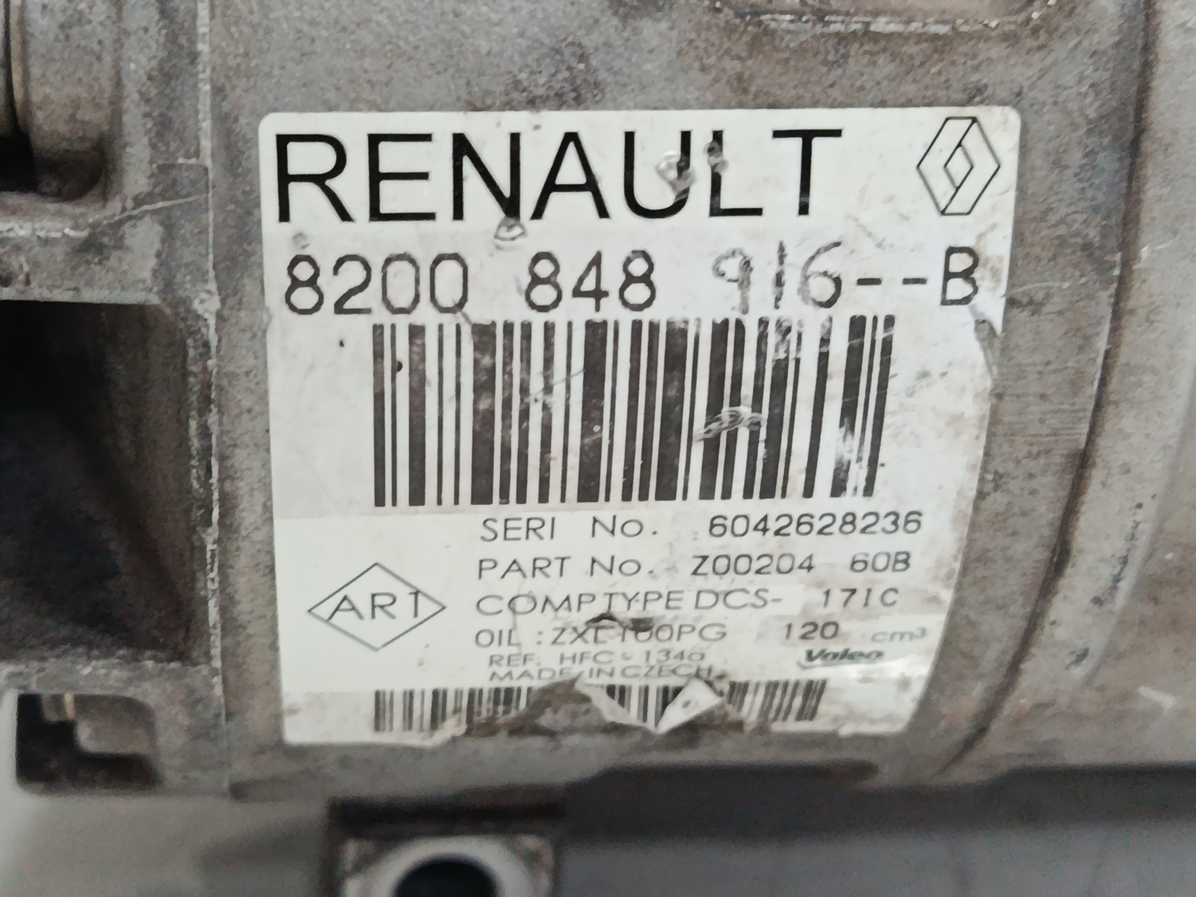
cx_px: 598
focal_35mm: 63
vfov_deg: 23.3
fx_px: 2177
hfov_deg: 30.7
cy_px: 448
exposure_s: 1/33.3
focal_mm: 5.24
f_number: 1.7
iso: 975
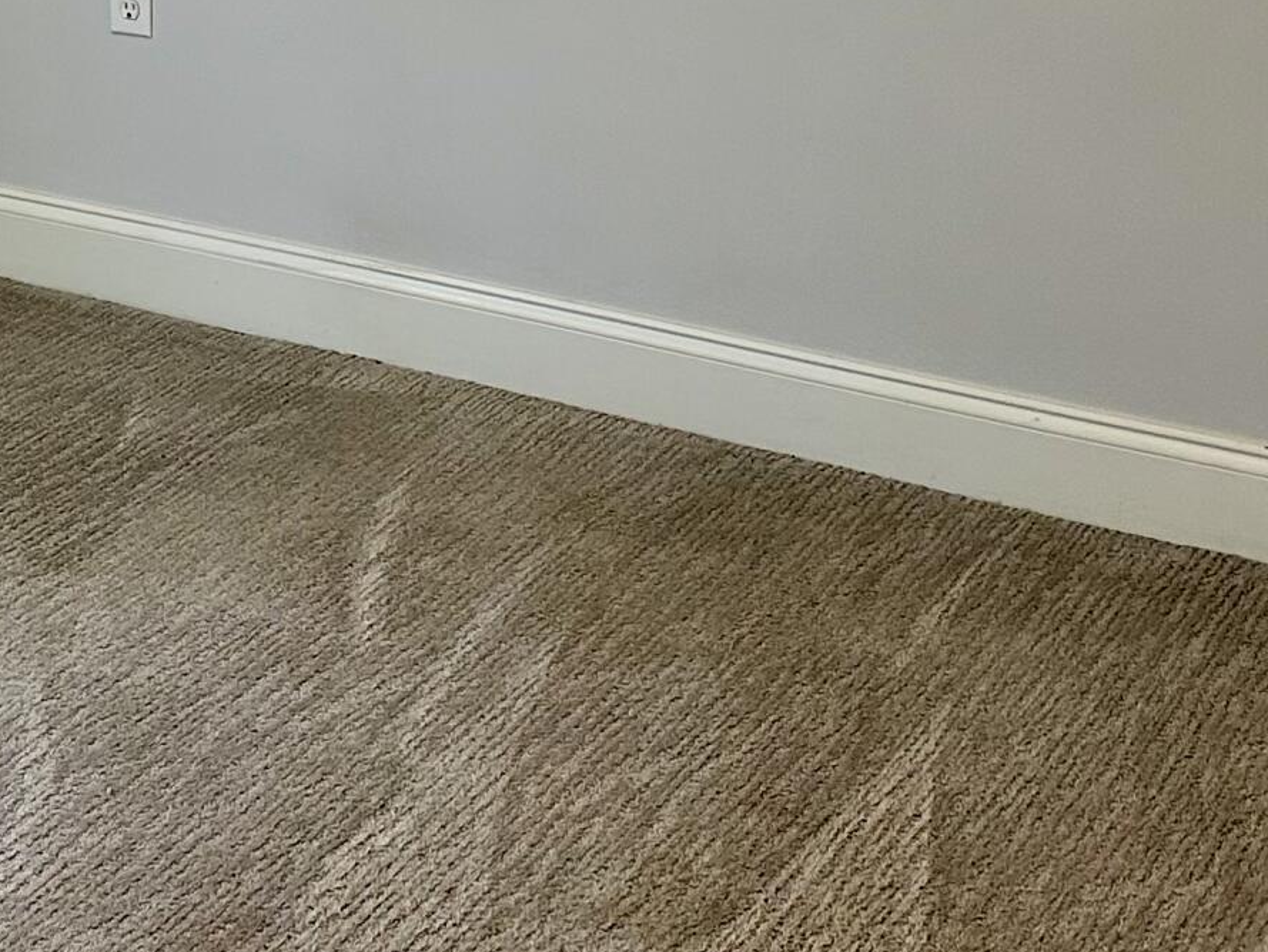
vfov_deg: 16.5
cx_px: 235
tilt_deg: -4.2
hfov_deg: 23.7
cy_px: -504
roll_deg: +0.4
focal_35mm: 81
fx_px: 2967
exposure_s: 1/120
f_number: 1.78
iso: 200
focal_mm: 6.86
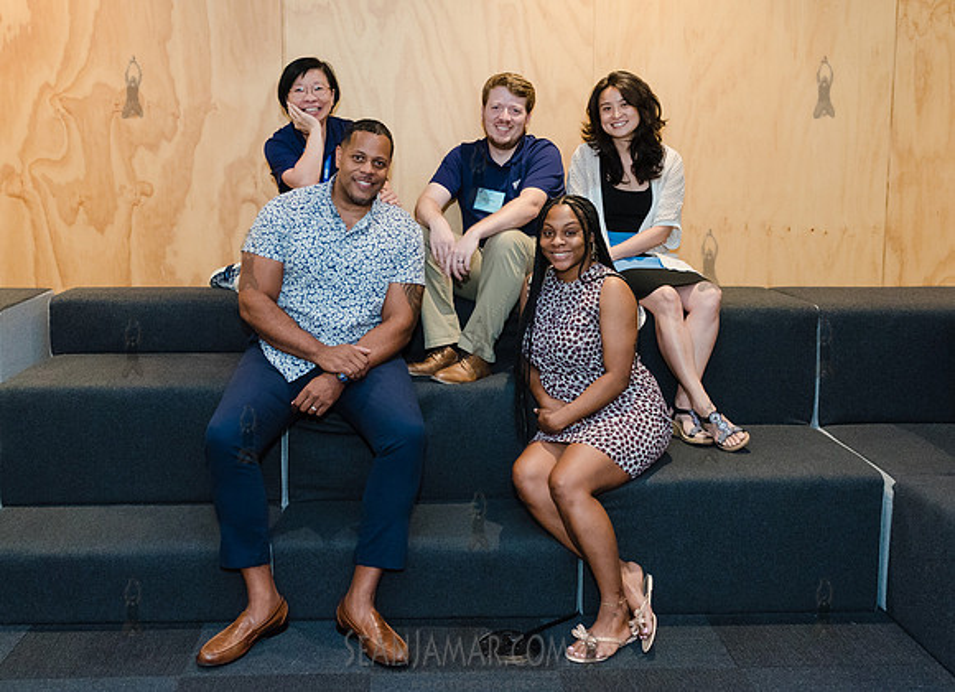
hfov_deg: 56.7
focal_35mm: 32
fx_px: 885
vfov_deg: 42.4
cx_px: 440
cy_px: 264
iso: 2500
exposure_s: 1/250
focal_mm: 24
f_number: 4.5
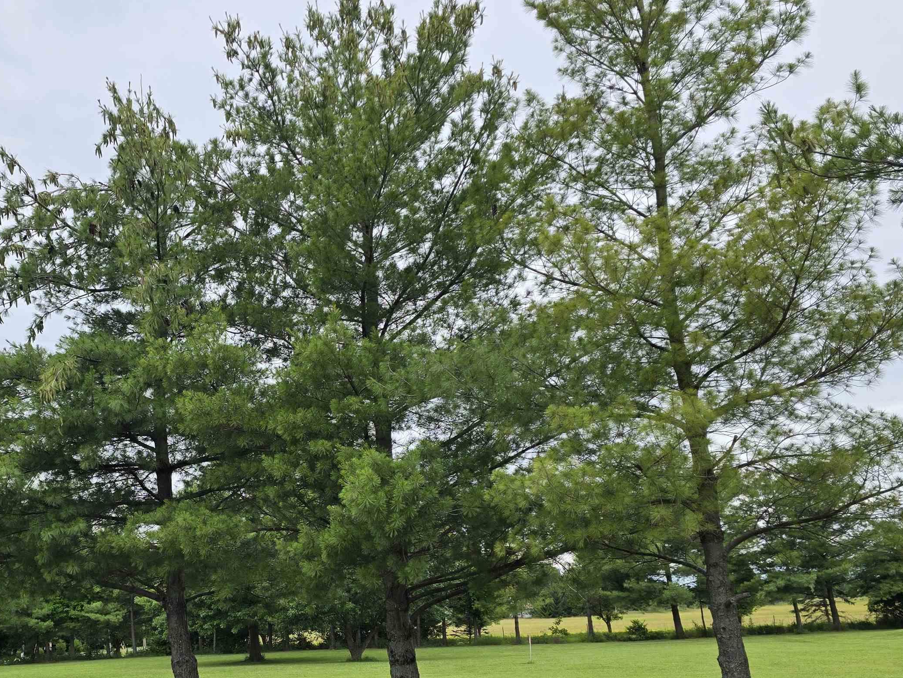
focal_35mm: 34
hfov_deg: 52.3
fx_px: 887
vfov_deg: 41.3
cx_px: 261
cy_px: 451
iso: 12
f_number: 1.7
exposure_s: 1/470
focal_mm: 6.3
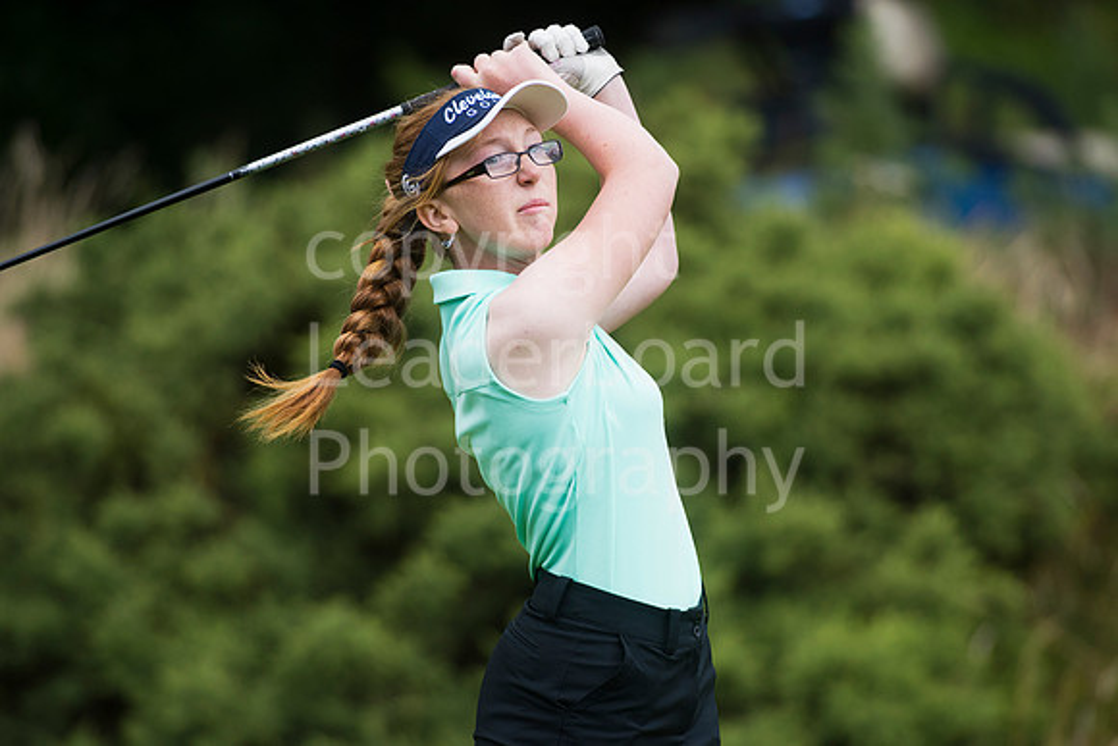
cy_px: 373
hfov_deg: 3.4
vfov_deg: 2.3
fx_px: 18637
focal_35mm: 600
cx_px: 559
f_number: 5.6
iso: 1250
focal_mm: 600
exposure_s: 1/2000
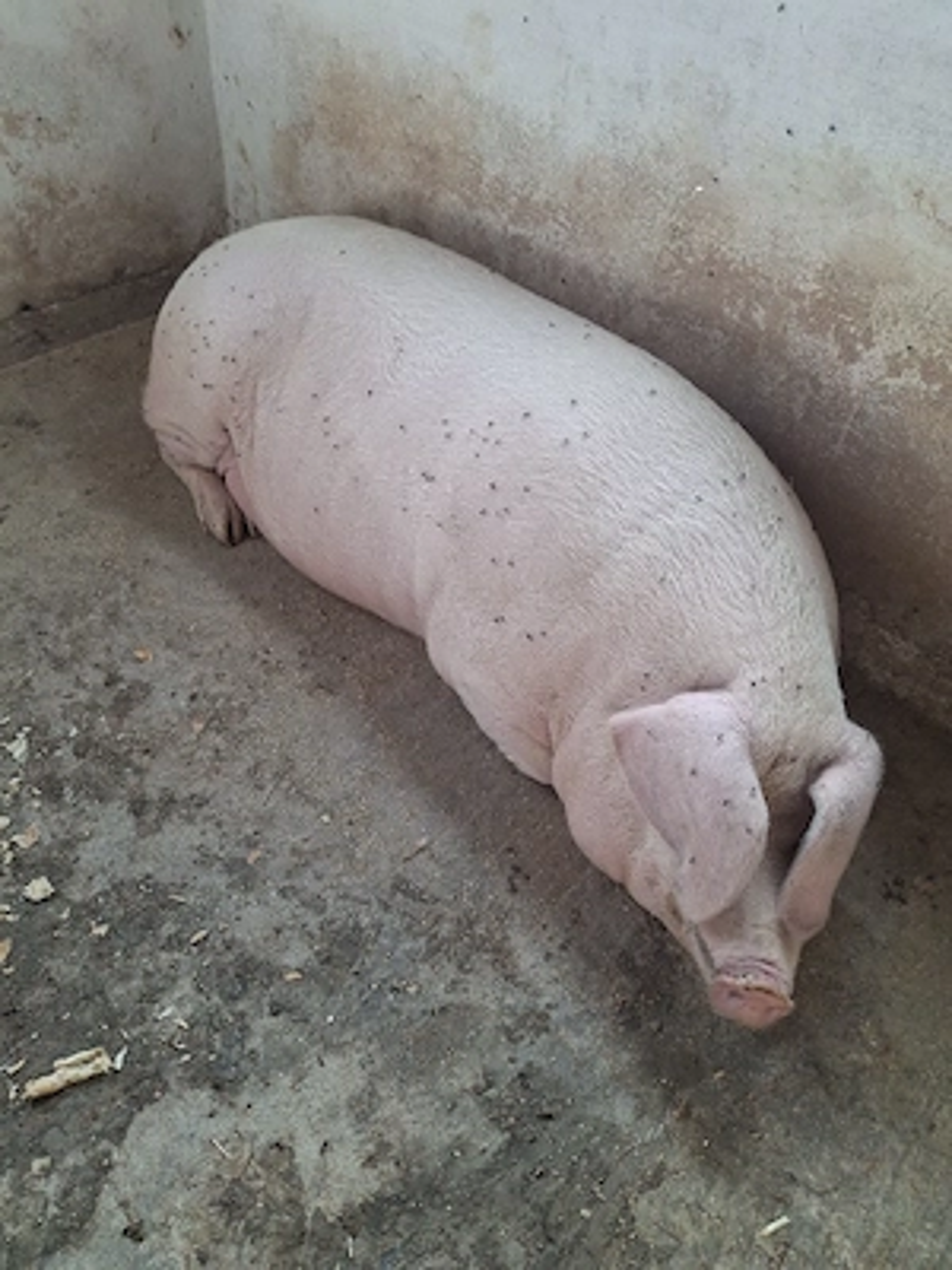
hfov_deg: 54.9
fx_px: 917
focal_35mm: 25
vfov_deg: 69.4
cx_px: 476
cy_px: 635
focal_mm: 4.69
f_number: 1.8
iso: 80
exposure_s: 1/100
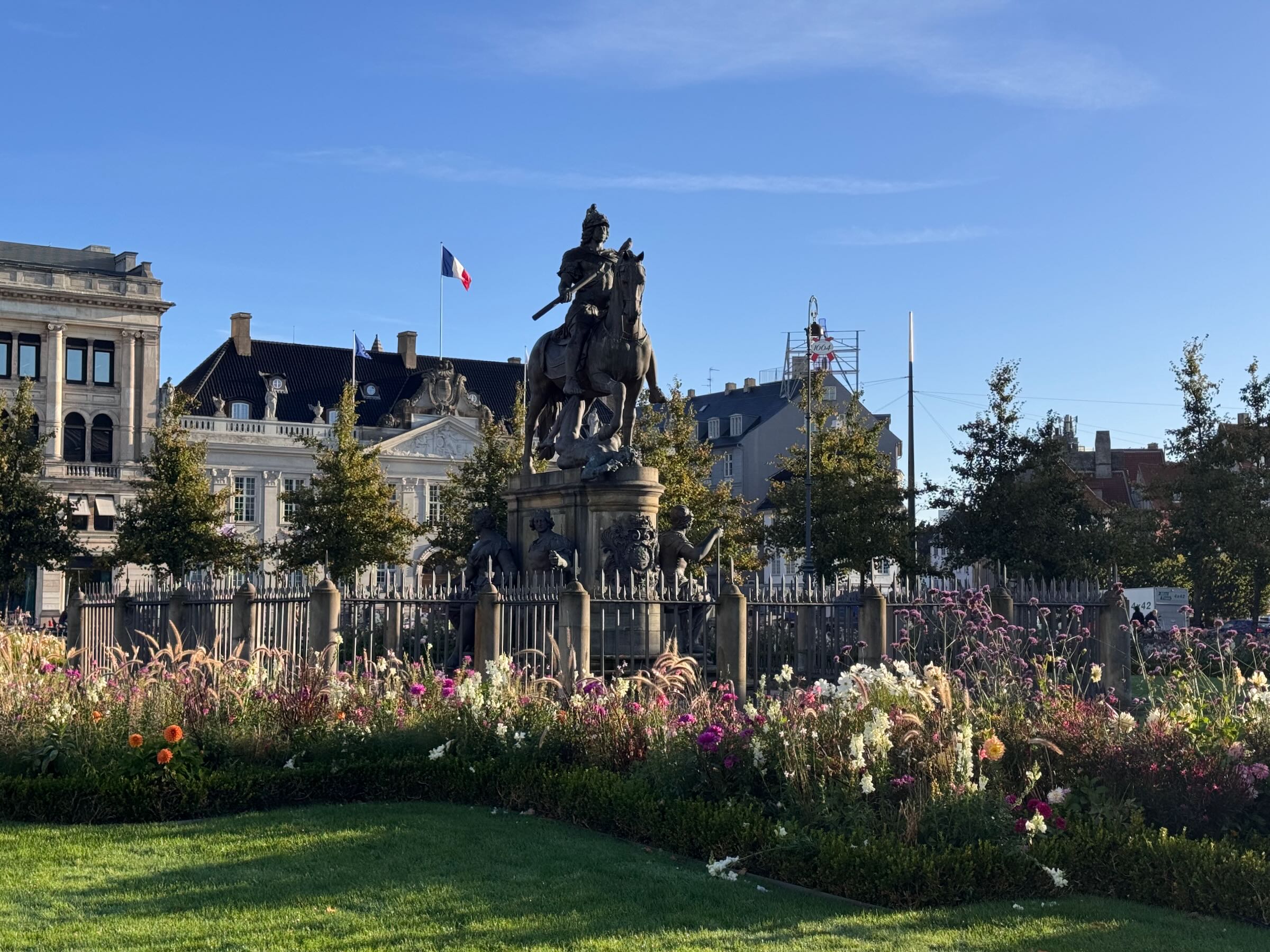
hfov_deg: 39.7
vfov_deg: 30.3
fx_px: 1761
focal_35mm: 48
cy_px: 476
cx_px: 635
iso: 64
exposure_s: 1/3096
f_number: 1.78
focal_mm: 6.76
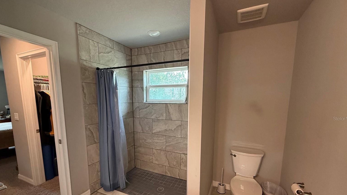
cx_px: 173
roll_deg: -0.1
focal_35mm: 16
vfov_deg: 66.4
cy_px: 118
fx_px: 147
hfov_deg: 99.4
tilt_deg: -7.7
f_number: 2.2
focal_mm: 2.22
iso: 400
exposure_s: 1/120
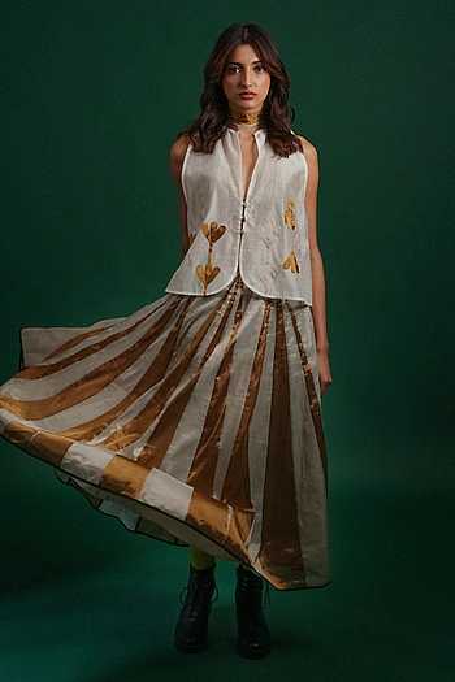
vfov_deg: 40.0
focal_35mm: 50
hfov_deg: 27.3
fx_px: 938
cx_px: 228
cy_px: 341
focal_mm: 49.5
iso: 2000
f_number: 2.8
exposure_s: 1/640
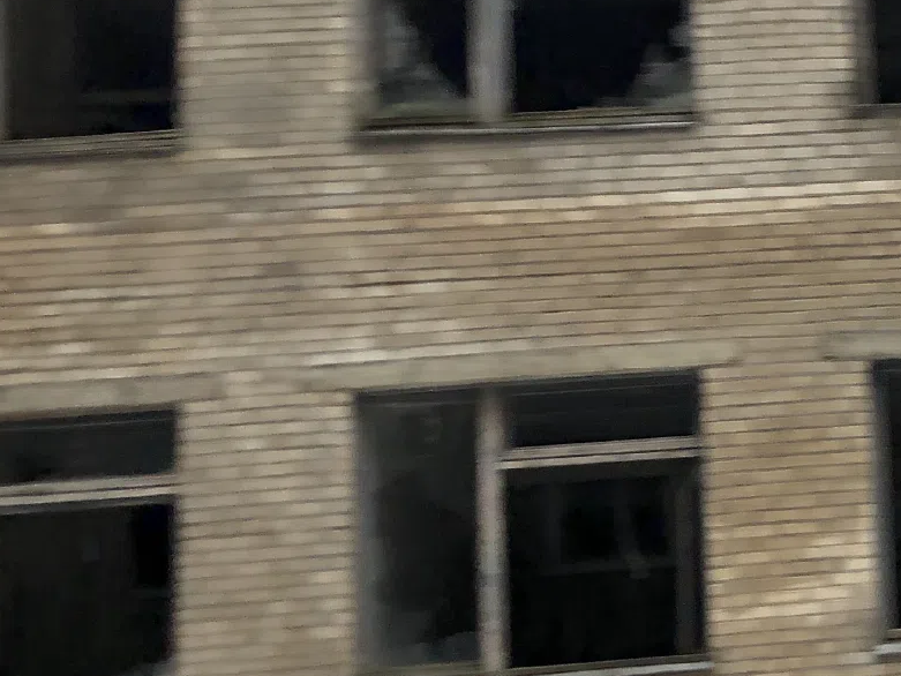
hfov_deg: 21.1
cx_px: 1094
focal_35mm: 86
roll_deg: +0.0
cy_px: 440
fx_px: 2239
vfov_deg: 17.1
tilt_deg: +9.0
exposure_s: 1/120
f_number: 1.8
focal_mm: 4
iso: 64
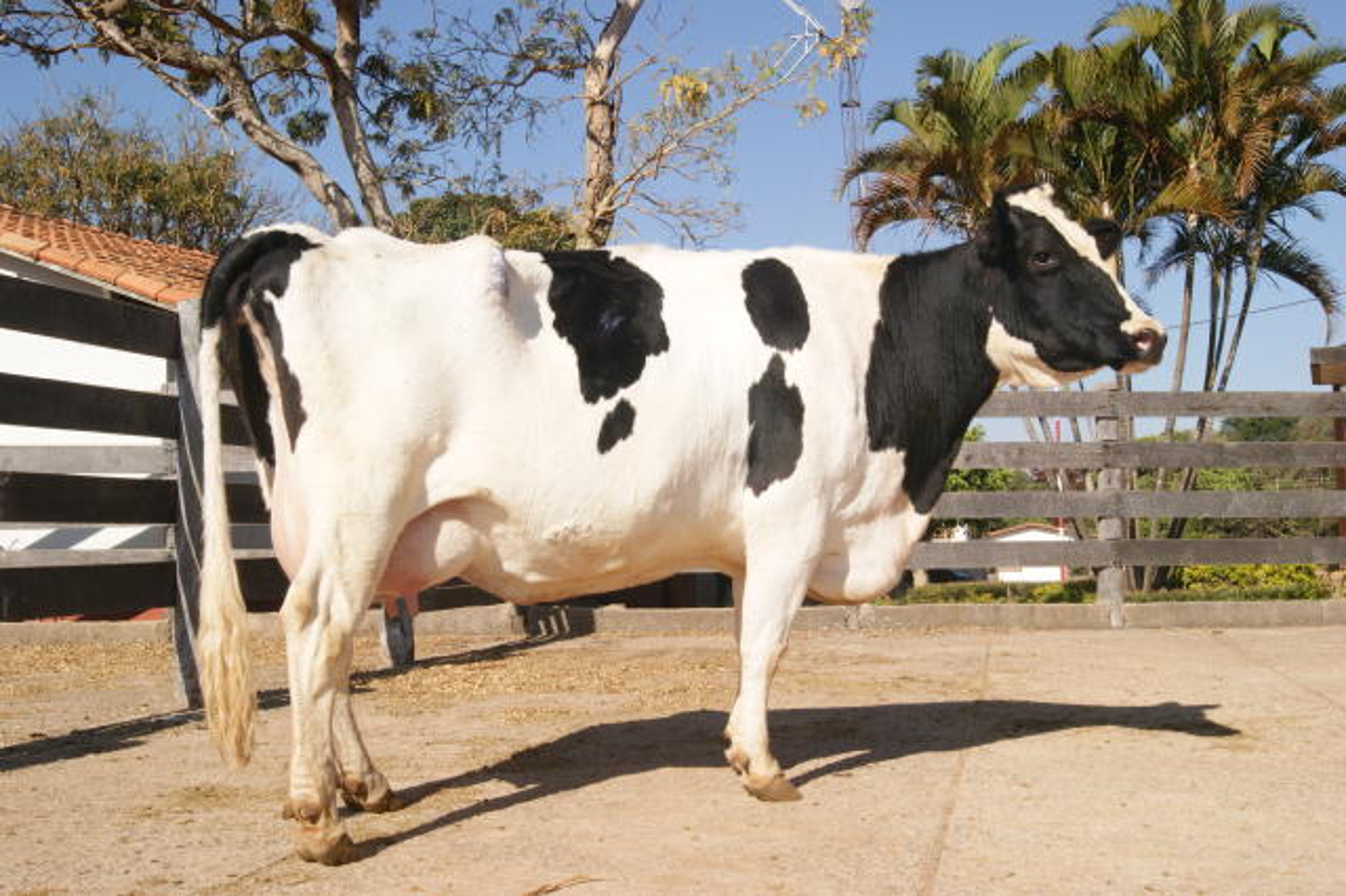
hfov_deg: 49.6
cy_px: 448
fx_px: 1457
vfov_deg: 34.2
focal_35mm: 39
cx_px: 673
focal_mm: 26
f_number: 16
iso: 100
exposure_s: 1/160
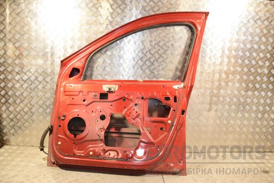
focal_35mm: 27
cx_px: 137
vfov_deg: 47.9
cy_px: 92
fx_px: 205
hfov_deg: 67.4
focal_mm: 18
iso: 800
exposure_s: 1/200
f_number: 5
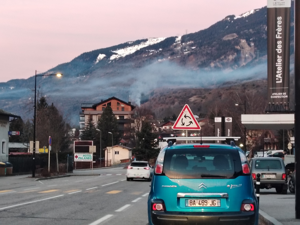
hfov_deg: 27.4
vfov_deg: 20.7
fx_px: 615
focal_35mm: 71
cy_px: 112
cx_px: 150
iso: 653
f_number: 1.75
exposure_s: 1/30
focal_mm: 5.25
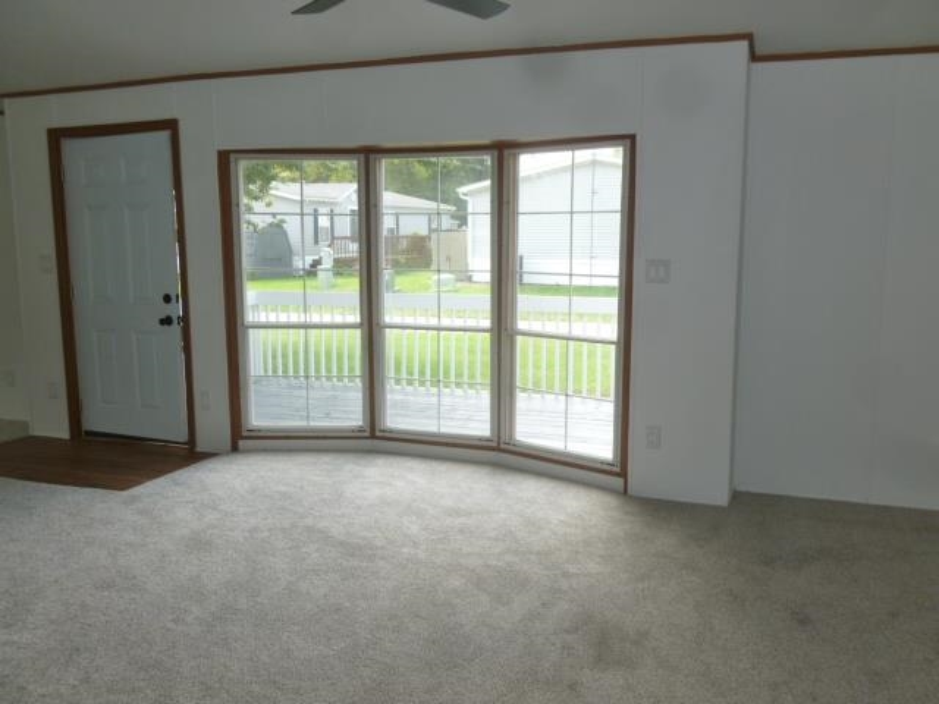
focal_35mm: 28
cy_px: 352
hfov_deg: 63.4
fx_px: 760
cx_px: 470
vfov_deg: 49.7
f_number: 3.3
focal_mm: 5
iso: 100
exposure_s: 1/125
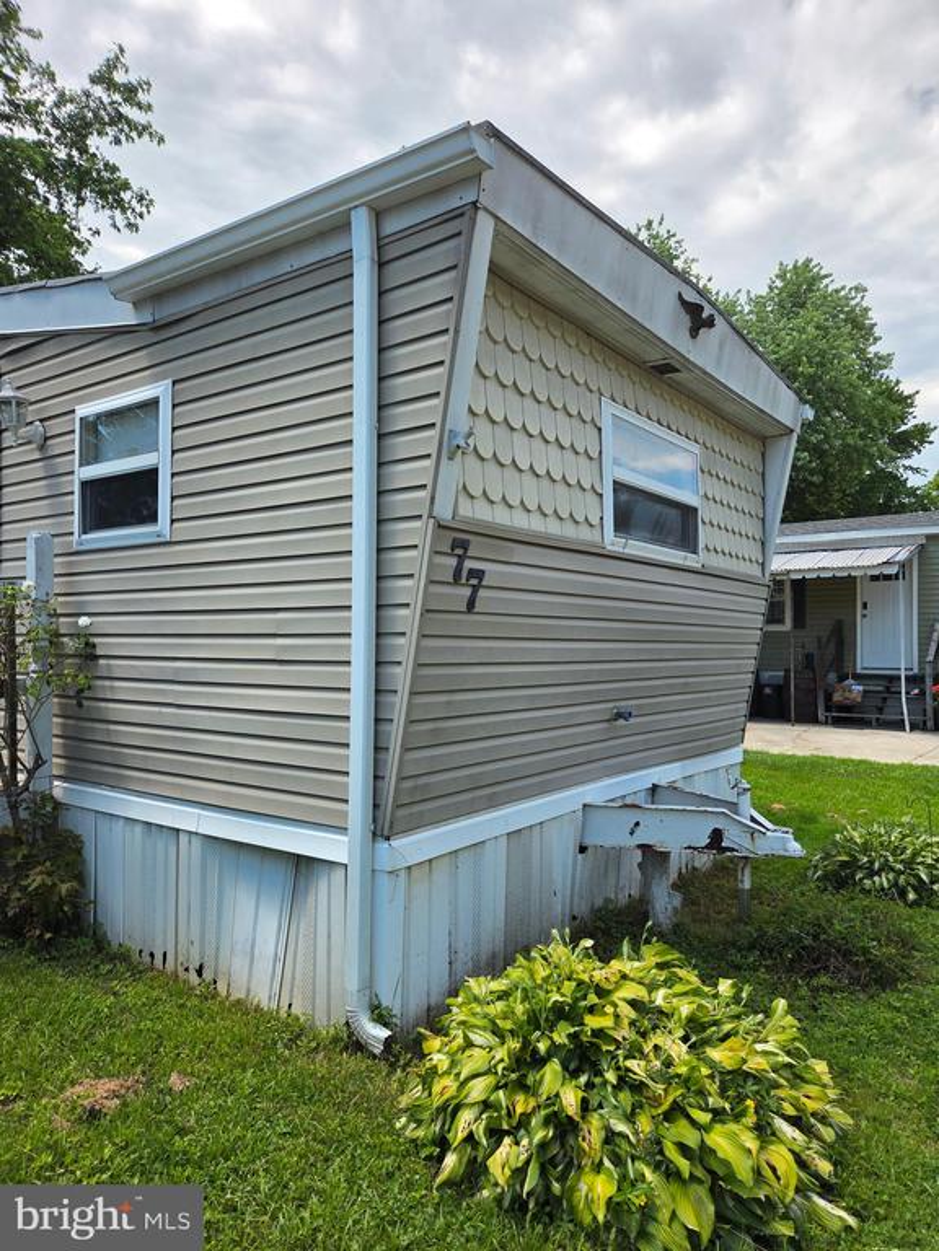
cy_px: 626
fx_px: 832
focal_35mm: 23
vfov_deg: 73.9
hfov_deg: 58.9
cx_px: 470
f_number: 1.8
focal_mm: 5.4
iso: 80
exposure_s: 1/3677
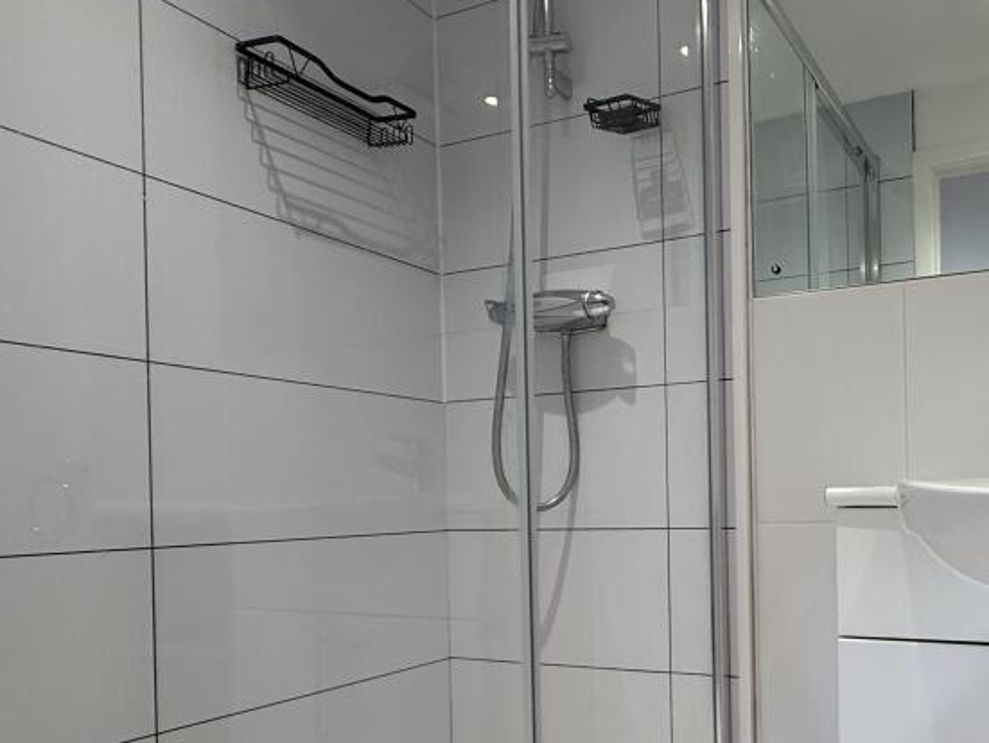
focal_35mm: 26
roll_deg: +1.0
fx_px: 743
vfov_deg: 52.1
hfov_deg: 59.6
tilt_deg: +0.1
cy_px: 499
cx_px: 845
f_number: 2.2
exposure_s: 1/100
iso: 200
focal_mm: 2.22
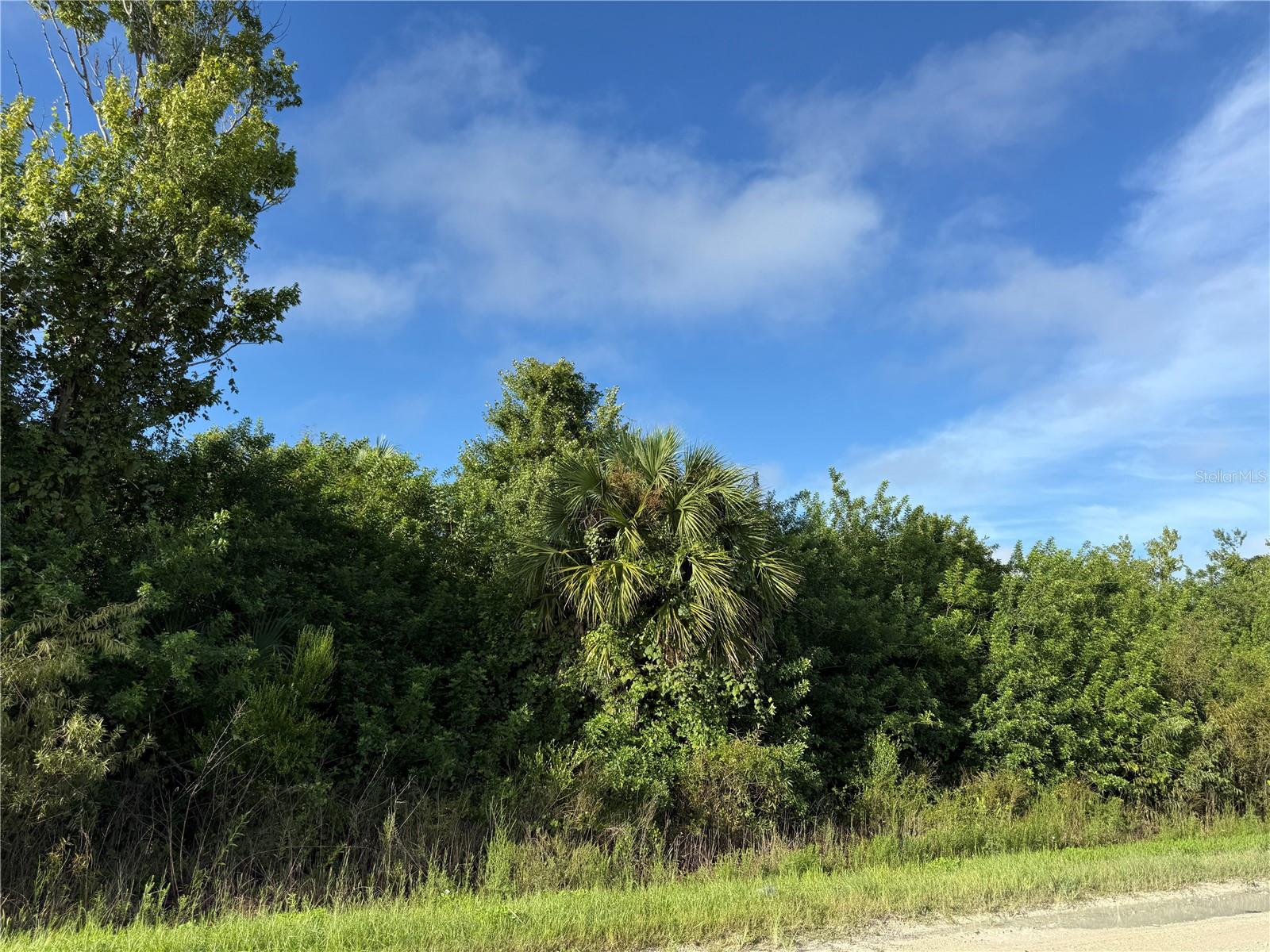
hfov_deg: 71.6
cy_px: 476
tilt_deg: +13.4
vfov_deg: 56.8
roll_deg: -2.0
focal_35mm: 24
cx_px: 635
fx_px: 881
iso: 80
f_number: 1.78
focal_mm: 6.76
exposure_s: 1/3279
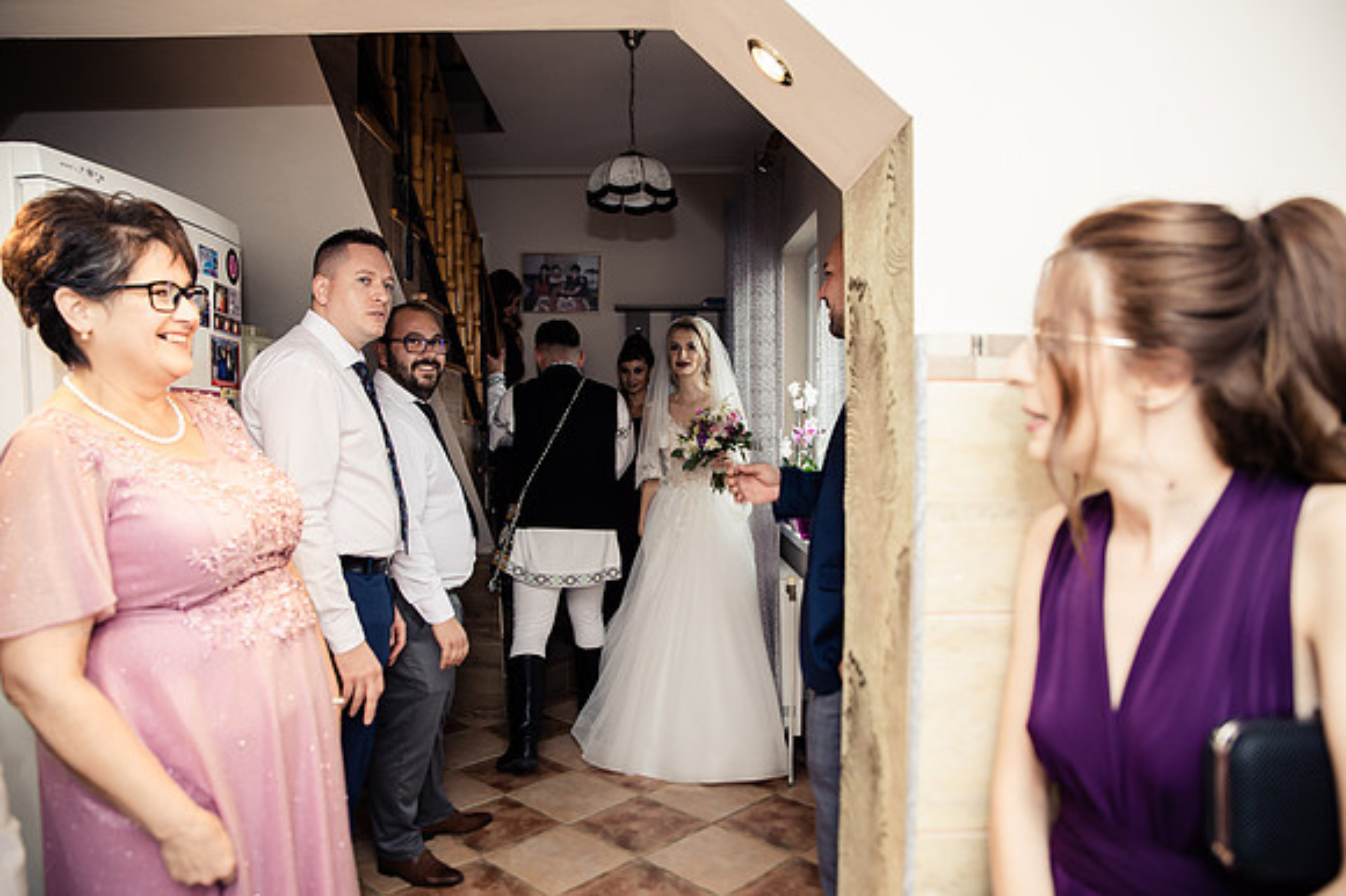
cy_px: 448
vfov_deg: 53.1
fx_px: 897
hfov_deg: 73.8
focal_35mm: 24
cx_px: 673
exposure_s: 1/125
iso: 640
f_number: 3.2
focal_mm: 24
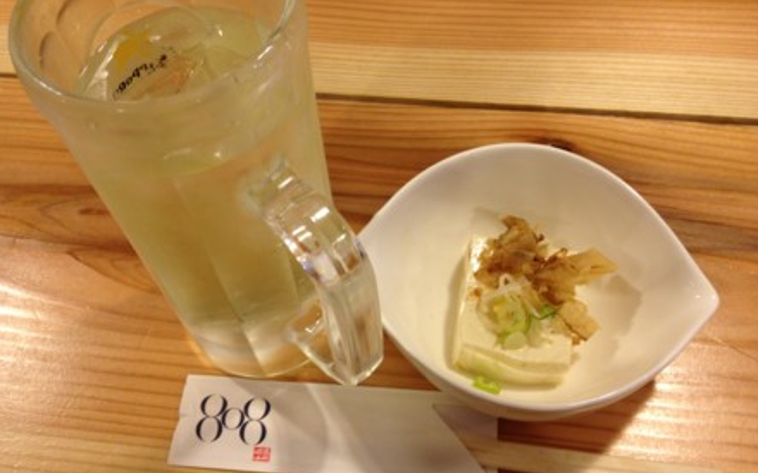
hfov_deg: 51.5
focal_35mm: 38
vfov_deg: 33.6
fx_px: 785
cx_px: 372
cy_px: 217
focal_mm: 4.28
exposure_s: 1/20
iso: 80
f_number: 2.4
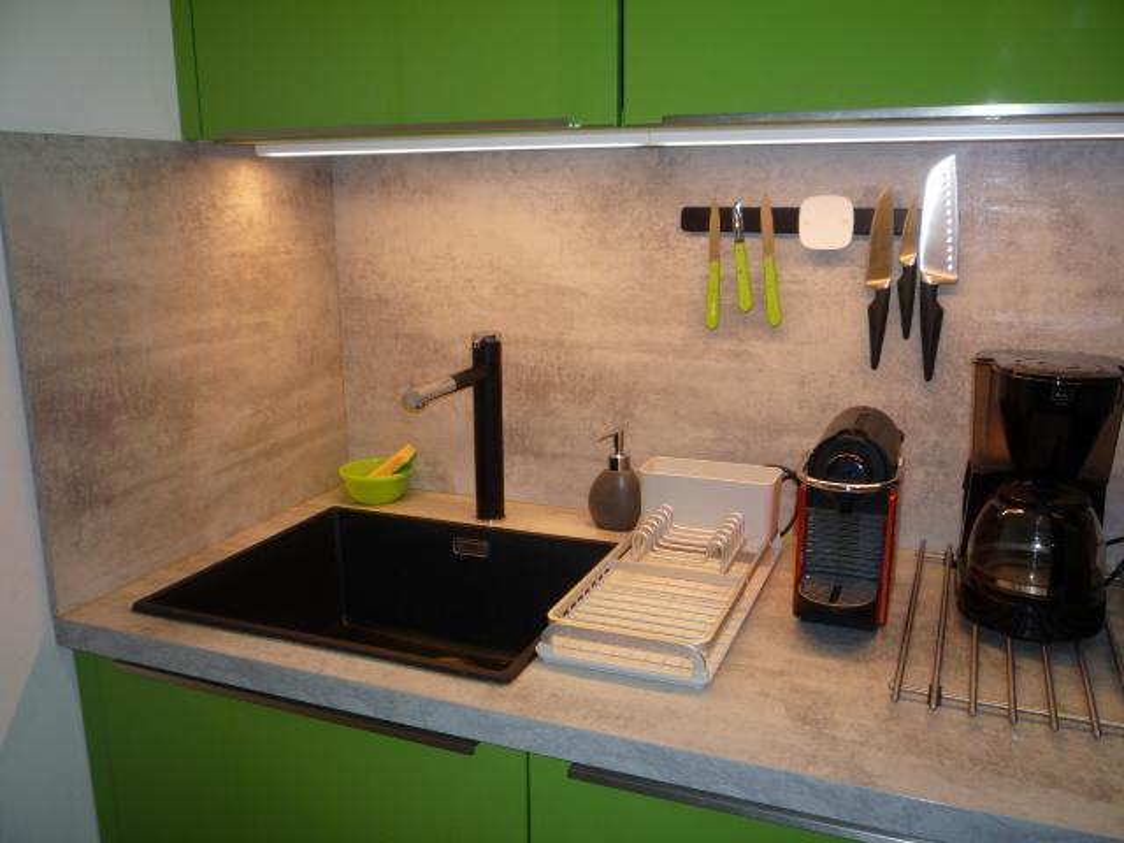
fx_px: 974
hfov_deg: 60.0
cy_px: 422
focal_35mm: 30
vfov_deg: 46.8
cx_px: 562
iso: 100
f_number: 3.3
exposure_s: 1/30
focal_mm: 5.2
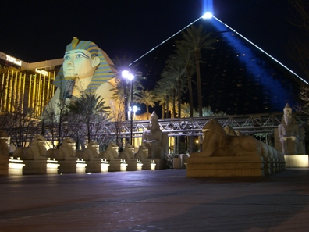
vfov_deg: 33.6
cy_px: 114
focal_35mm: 43
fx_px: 384
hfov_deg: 43.8
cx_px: 159
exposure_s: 1.6
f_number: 2.7
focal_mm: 6.2
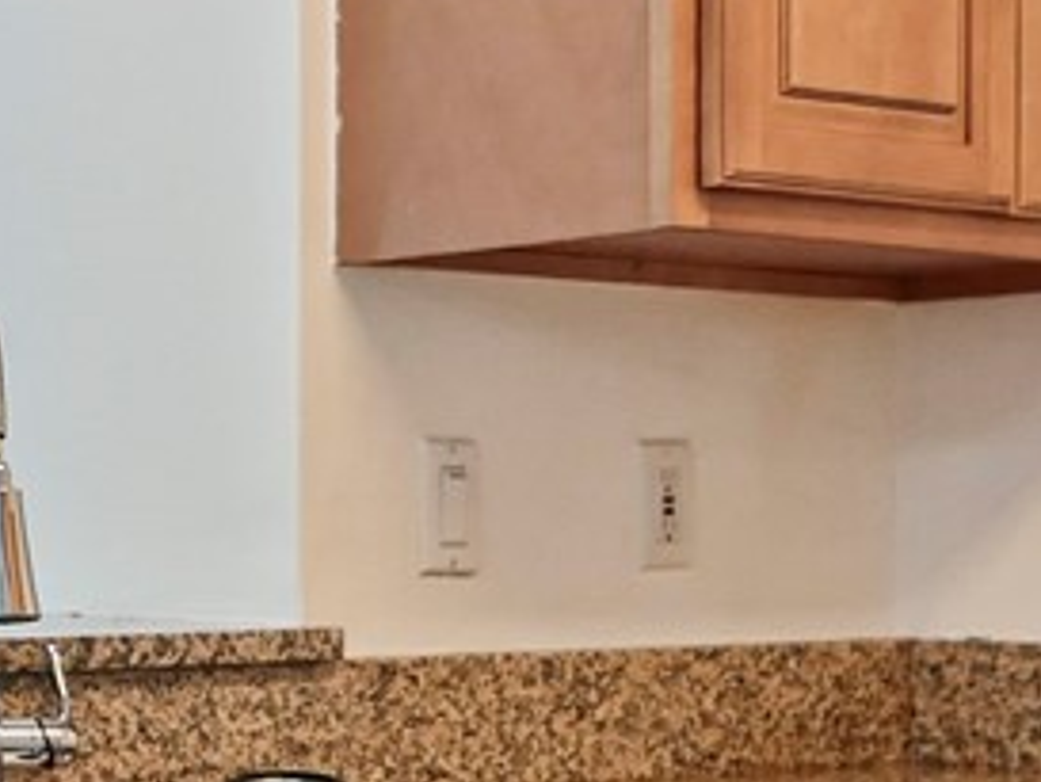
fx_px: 2467
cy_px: 530
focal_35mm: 82
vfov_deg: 18.0
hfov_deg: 18.5
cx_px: -843
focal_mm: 7
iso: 800
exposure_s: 1/60
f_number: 4
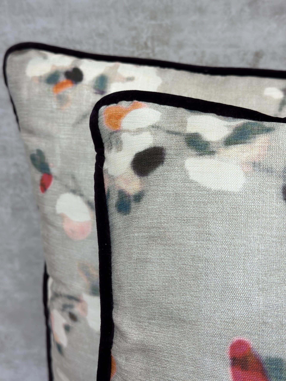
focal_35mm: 48
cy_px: 190
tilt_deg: -18.9
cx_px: 143
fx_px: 529
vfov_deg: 39.7
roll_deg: -0.3
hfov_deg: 30.3
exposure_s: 1/314
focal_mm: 6.86
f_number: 1.78
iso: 80
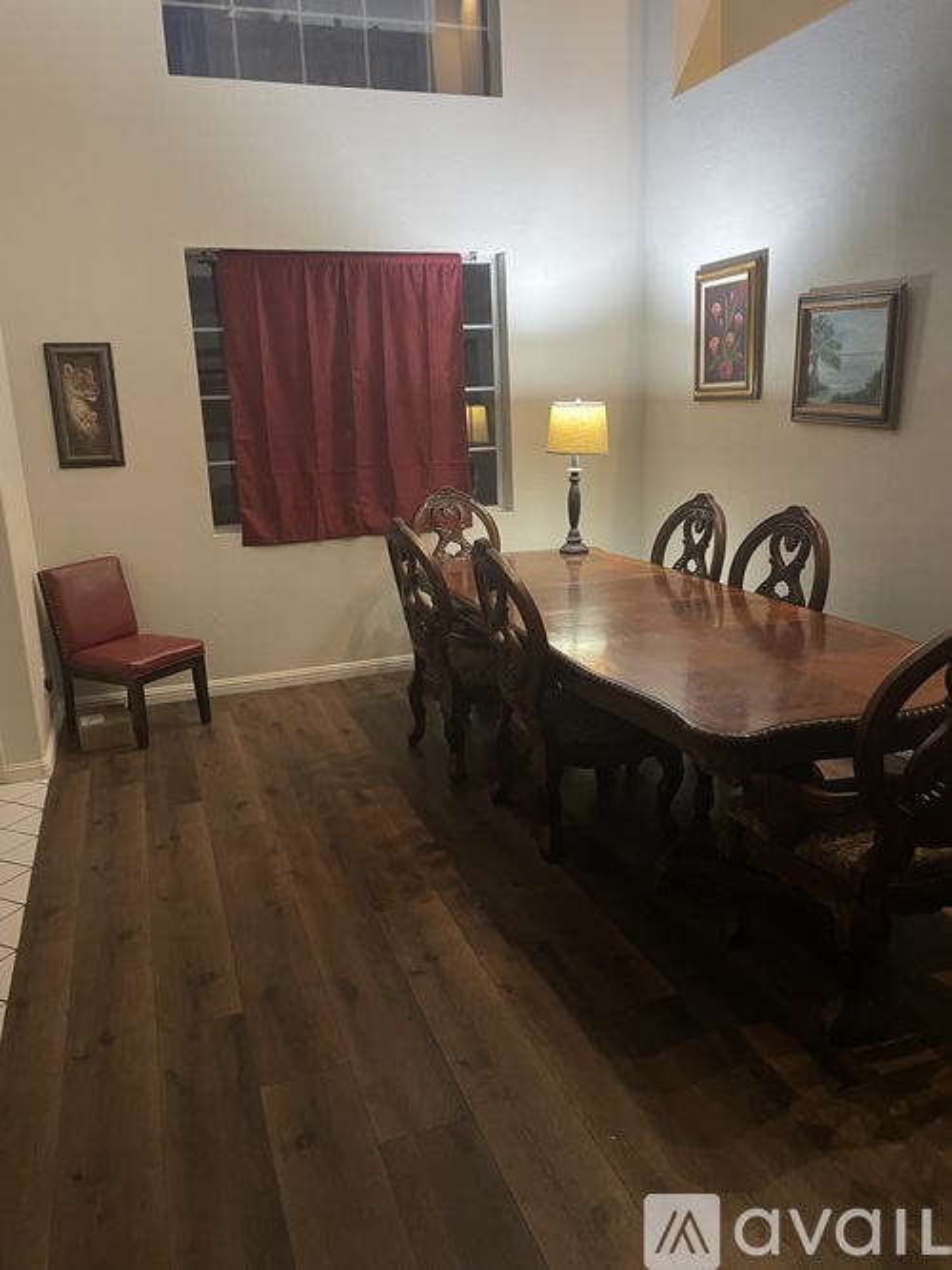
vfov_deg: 67.3
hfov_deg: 53.0
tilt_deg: -14.5
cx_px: 476
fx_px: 954
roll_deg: +3.1
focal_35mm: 26
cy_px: 635
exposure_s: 1/30
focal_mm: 4.2
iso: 500
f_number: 1.6
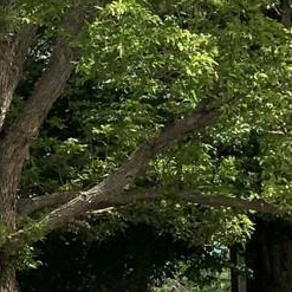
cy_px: 166
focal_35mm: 166
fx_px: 1584
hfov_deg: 9.0
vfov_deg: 10.5
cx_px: -517
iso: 20
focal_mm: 3
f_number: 1.8
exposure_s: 1/2427
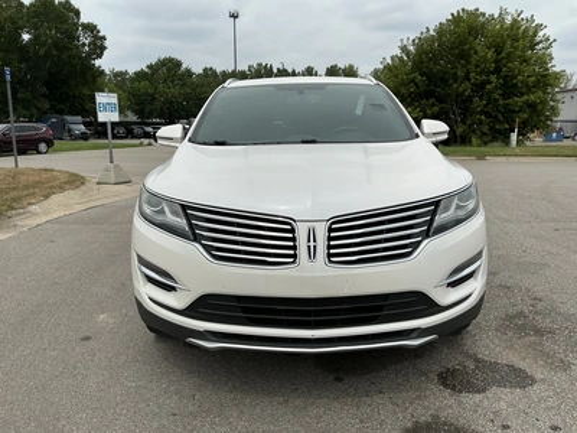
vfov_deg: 49.7
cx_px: 288
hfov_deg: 63.4
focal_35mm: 28
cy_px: 216
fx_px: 467
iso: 25
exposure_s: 1/2667
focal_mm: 3
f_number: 1.8
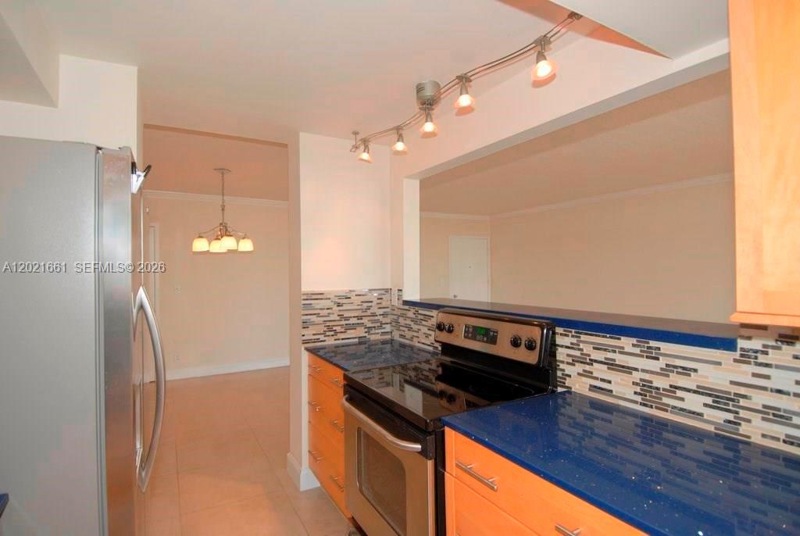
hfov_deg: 89.9
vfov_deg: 67.6
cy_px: 268
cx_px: 400
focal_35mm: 18
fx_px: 401
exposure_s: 1/60
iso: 200
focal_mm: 12
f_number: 5
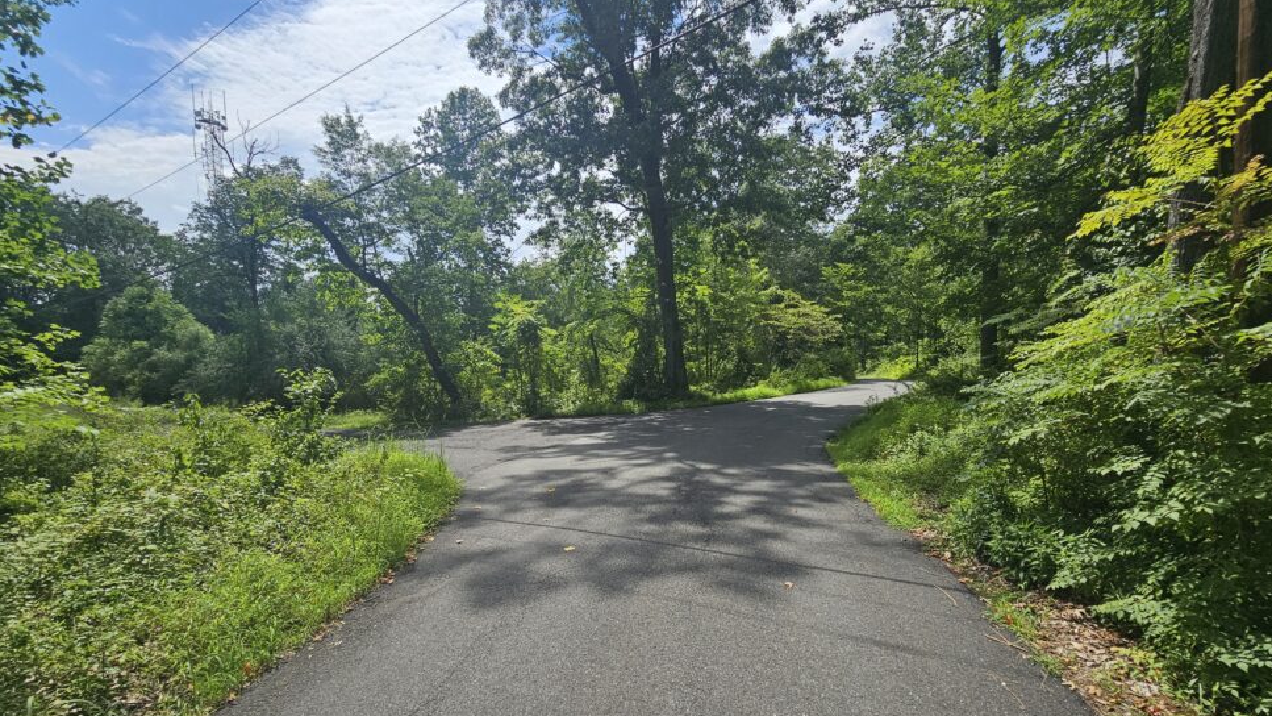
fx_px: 506
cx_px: 650
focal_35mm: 15
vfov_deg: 70.4
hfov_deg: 103.0
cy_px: 394
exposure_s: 1/2302
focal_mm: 2.2
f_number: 2.2
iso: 50
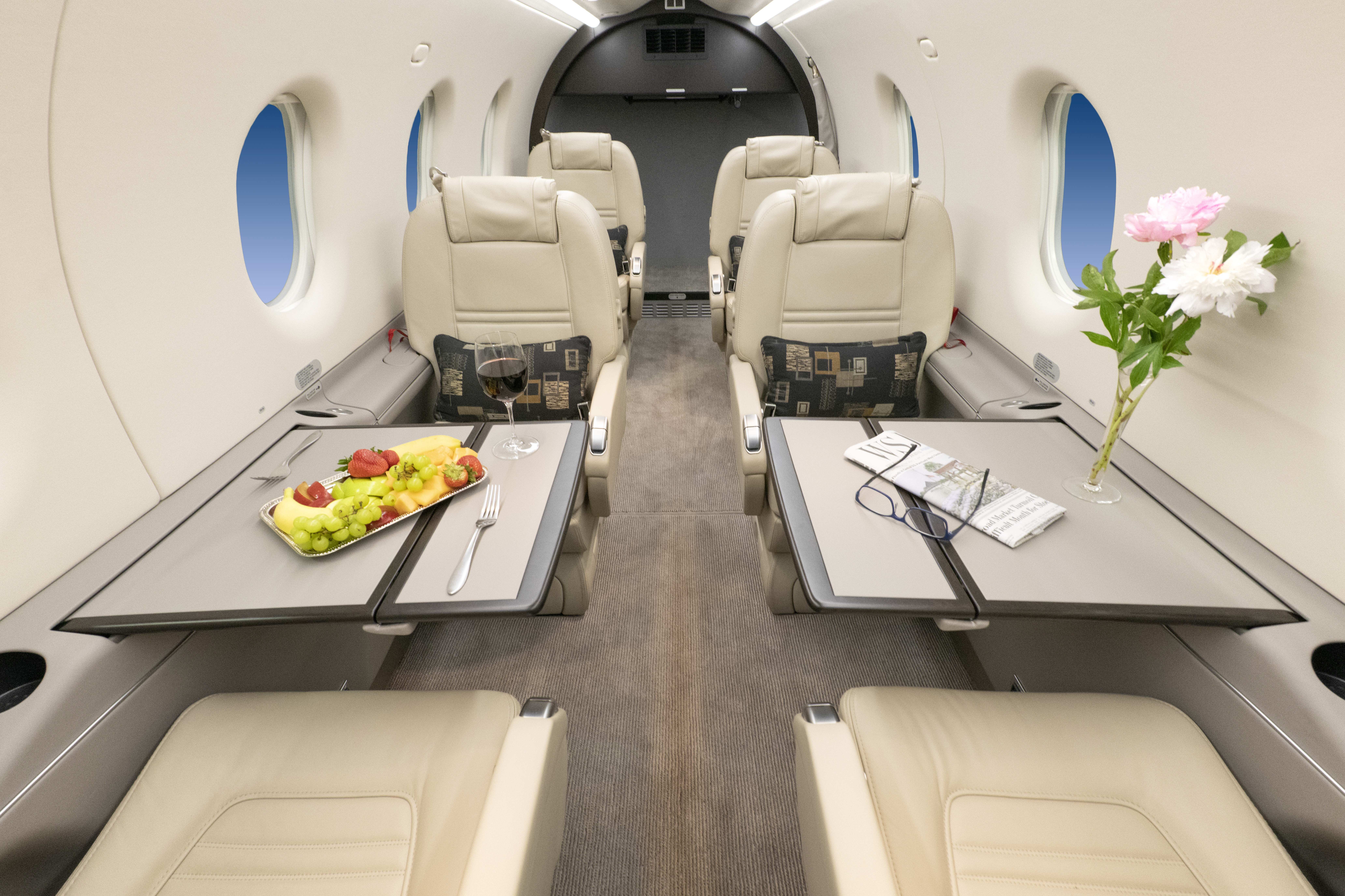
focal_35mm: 18
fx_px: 672
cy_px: 448
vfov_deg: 67.4
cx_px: 672
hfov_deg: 90.0
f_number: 9
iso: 2000
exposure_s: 1/50
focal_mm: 18
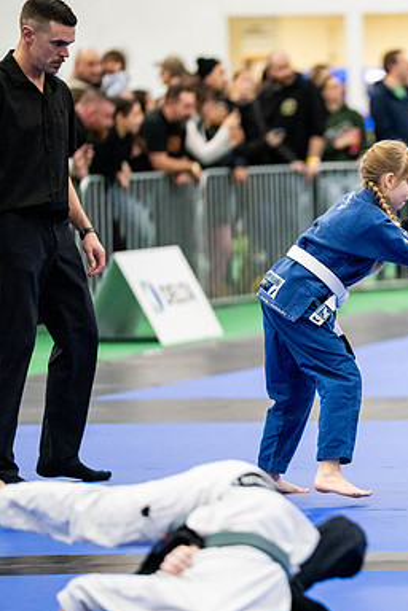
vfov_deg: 6.8
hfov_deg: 4.5
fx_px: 5134
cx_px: 461
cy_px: 306
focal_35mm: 302
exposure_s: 1/500
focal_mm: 200
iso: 4000
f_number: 2.8
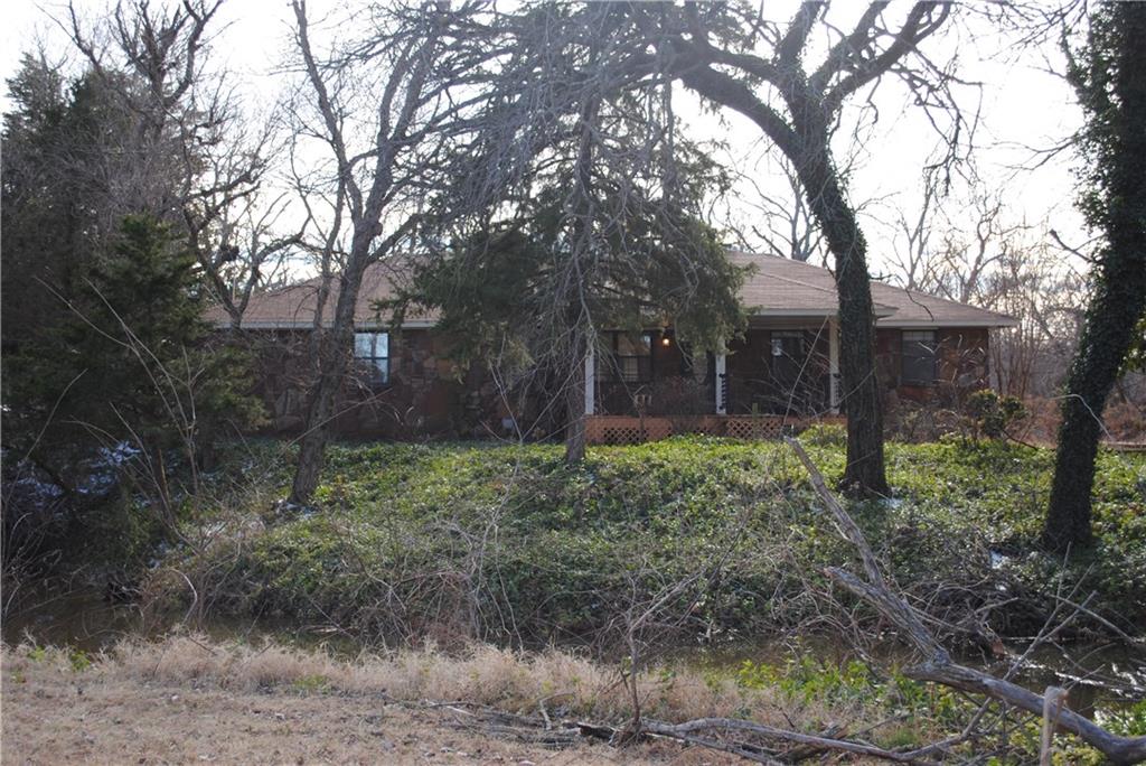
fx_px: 1529
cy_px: 383
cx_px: 573
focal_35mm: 48
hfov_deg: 41.1
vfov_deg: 28.1
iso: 100
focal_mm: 32
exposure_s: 1/125
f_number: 4.8
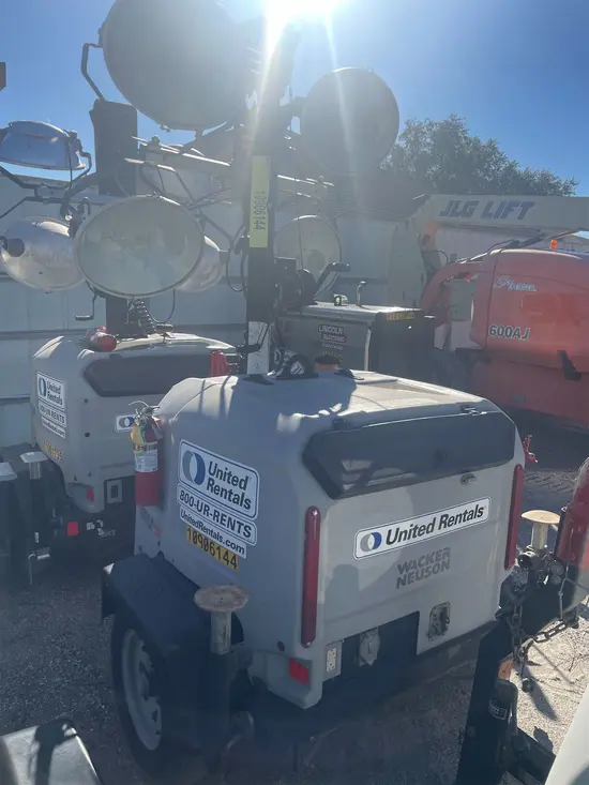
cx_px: 294
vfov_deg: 67.3
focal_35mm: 26
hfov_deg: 53.1
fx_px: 590
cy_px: 392
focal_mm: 4.2
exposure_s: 1/3040
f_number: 1.6
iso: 32
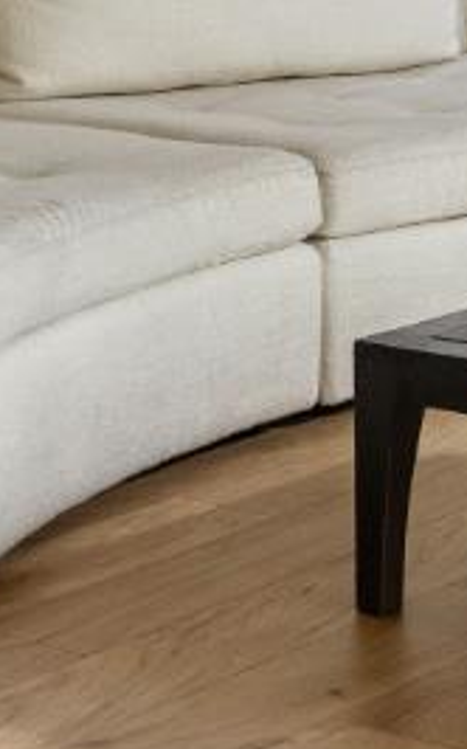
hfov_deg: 9.4
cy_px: -239
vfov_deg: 14.5
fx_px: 2813
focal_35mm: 138
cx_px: 549
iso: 400
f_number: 11
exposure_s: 1/5
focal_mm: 24
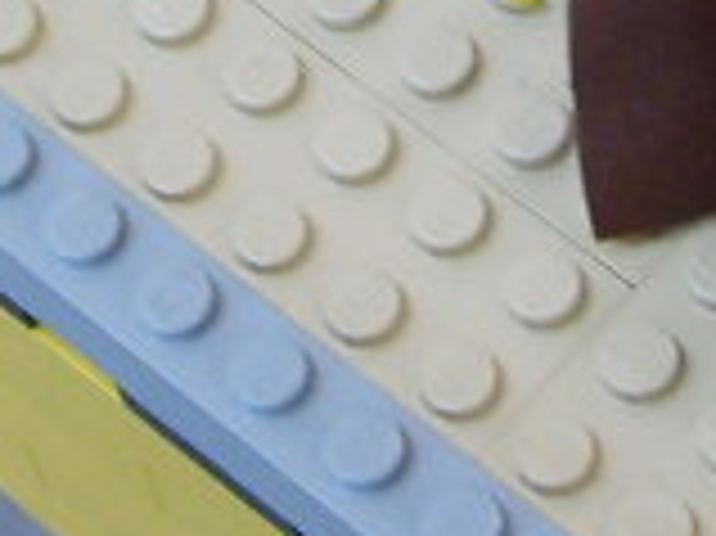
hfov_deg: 8.8
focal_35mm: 226
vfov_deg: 6.5
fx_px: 4671
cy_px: -356
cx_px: 473
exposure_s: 1/30
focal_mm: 5.8
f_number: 2.8
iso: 96
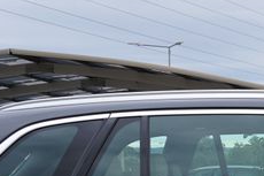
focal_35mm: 107
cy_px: 216
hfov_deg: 17.4
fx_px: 784
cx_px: 386
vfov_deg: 12.5
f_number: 4.5
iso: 100
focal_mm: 24
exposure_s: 1/60
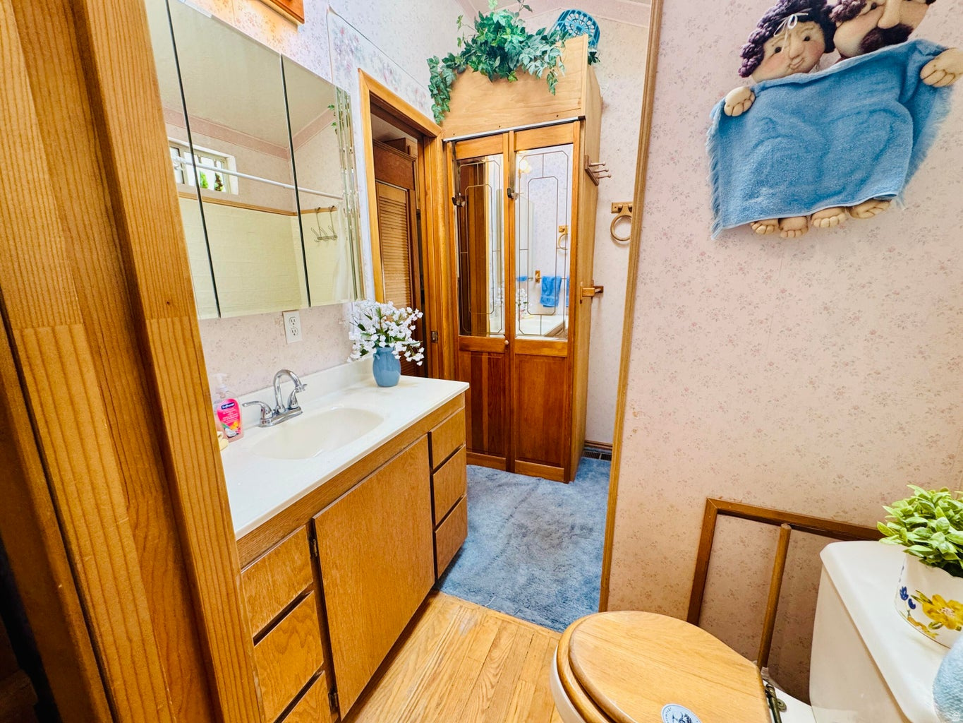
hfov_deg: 102.1
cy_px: 362
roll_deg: -0.5
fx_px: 390
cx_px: 482
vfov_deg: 85.7
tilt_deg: -14.9
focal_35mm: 14
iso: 200
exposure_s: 1/120
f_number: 2.2
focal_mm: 2.22
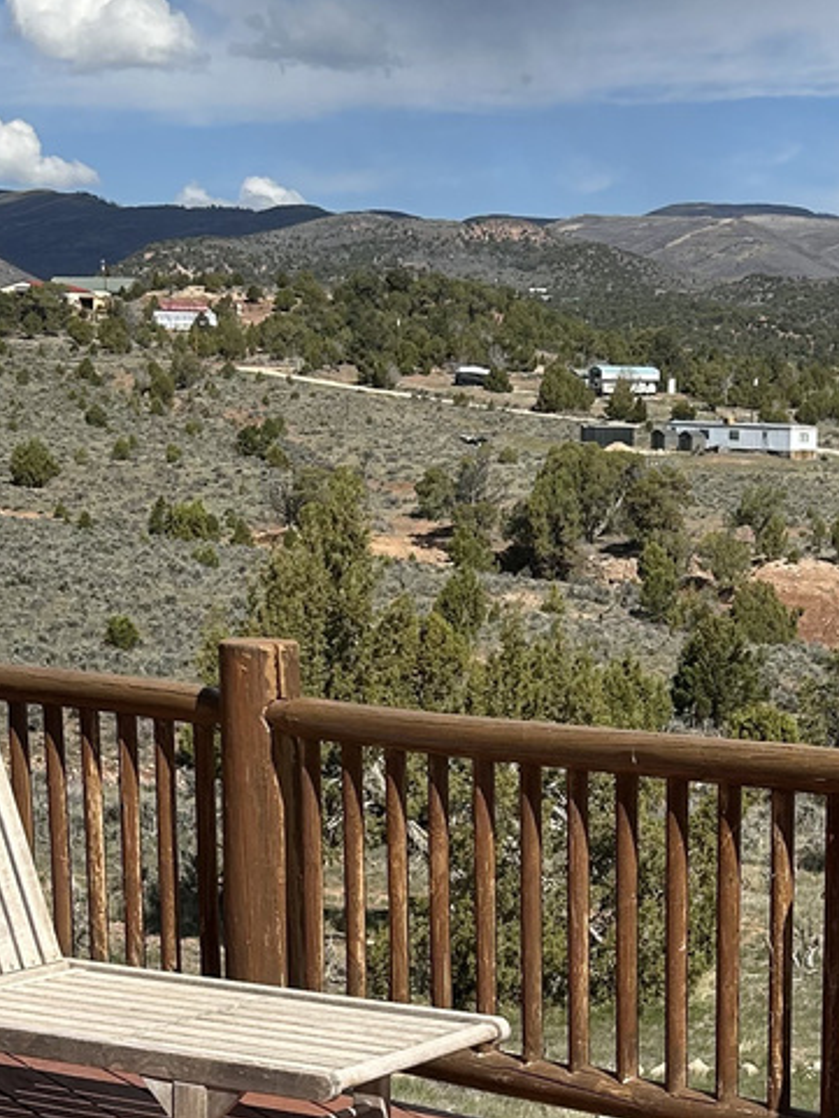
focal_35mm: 83
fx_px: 2681
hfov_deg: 17.6
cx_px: 713
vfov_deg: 23.2
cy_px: 920
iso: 50
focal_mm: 5.7
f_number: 1.5
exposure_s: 1/4630
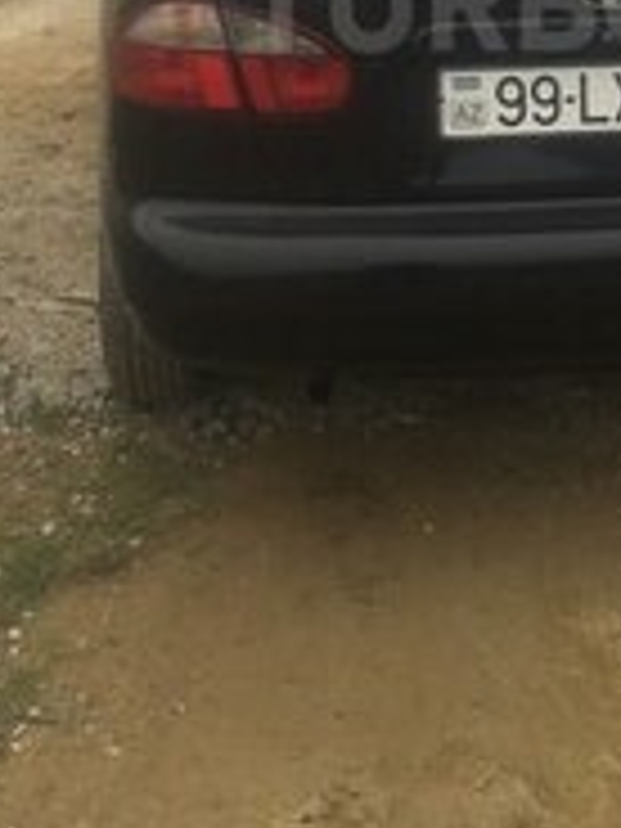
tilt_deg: -13.1
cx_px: 590
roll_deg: +0.2
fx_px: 1866
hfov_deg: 18.5
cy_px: 0
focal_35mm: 78
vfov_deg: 23.9
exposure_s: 1/276
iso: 25
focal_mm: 4.15
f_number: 2.2
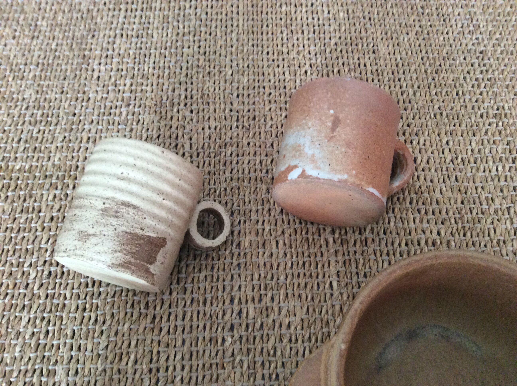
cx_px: 258
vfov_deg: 44.1
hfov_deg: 56.9
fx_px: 477
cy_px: 193
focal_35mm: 32
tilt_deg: -65.4
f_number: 2.4
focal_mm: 3.3
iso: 200
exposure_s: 1/25
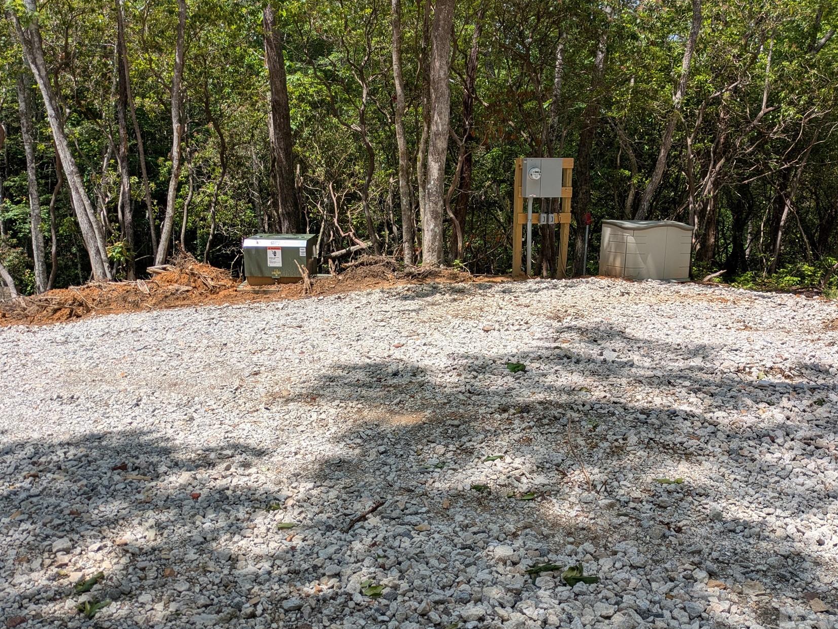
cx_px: 422
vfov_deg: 45.5
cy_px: 316
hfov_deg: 58.3
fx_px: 751
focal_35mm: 31
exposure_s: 1/1616
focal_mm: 5.43
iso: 45
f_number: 1.89
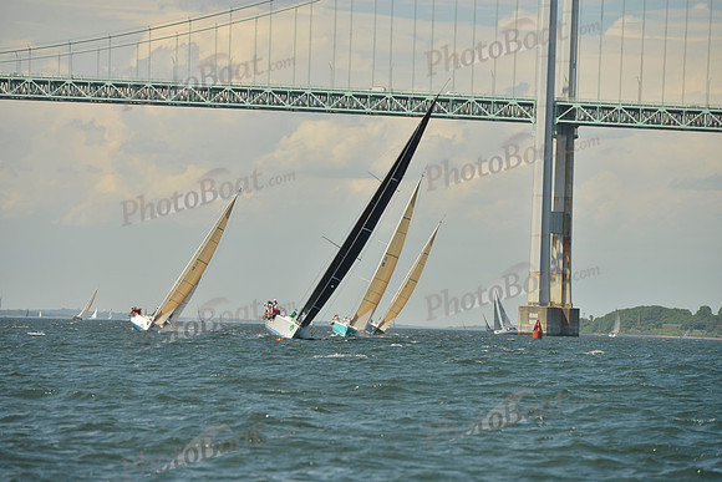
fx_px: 4012
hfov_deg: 10.3
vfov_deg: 6.9
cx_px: 361
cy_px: 241
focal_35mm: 200
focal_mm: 200
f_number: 8
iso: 280
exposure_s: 1/1600
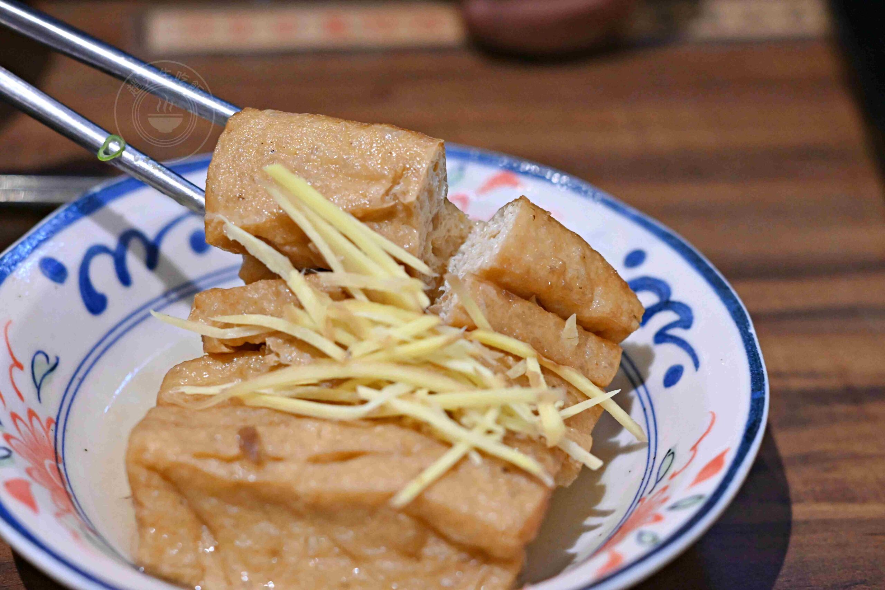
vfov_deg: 18.2
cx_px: 442
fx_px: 1844
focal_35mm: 75
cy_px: 295
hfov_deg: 27.0
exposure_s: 1/200
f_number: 3.2
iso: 3200
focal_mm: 50
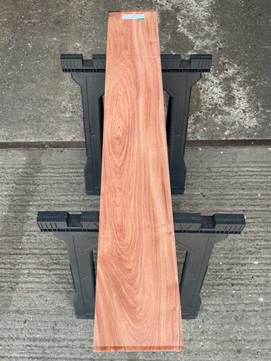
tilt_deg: -61.8
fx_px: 303
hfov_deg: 48.2
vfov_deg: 61.6
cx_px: 136
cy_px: 180
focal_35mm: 29
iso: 32
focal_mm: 3
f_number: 1.8
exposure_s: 1/120
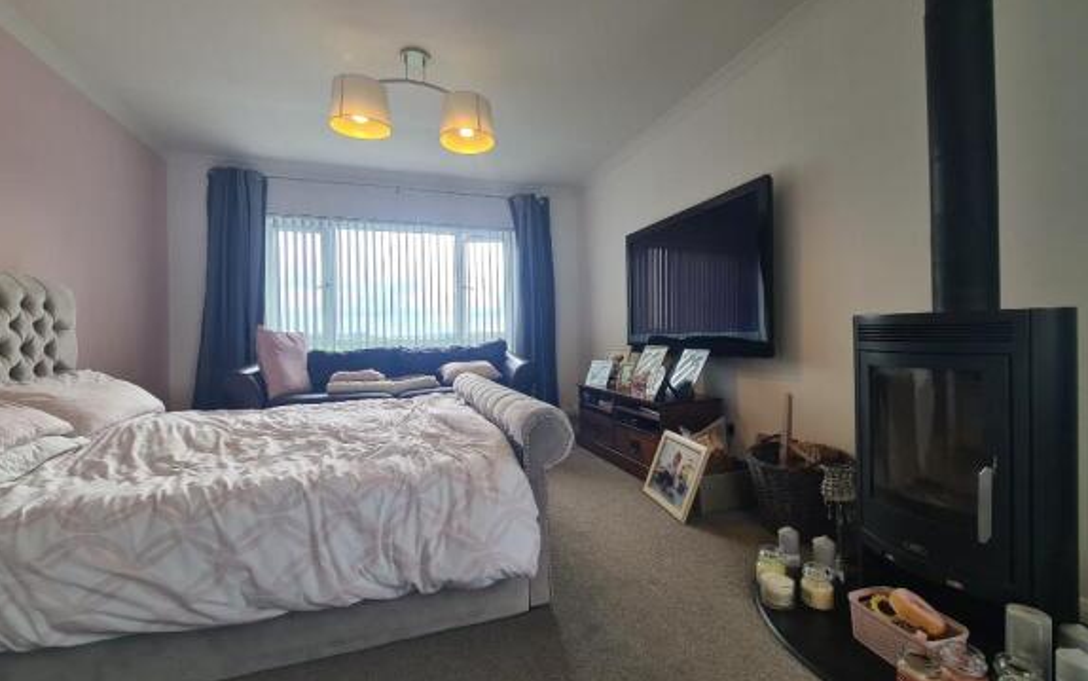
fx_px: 415
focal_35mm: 14
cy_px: 342
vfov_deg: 78.7
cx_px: 537
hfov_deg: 105.3
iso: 64
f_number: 2.2
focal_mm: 2.22
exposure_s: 1/123
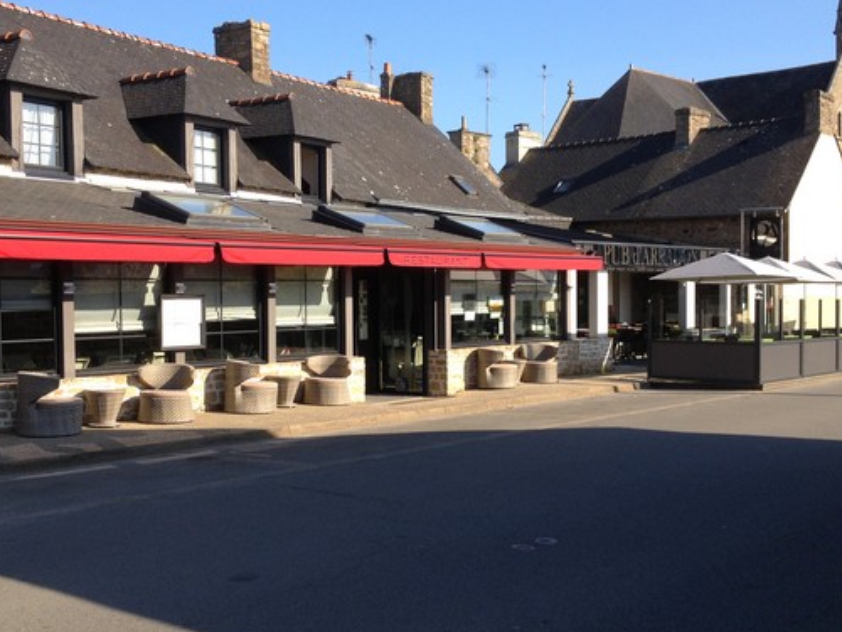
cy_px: 331
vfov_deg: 29.7
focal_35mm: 49
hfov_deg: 38.9
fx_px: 1192
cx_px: 402
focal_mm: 4.28
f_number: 2.4
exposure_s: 1/935
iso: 50
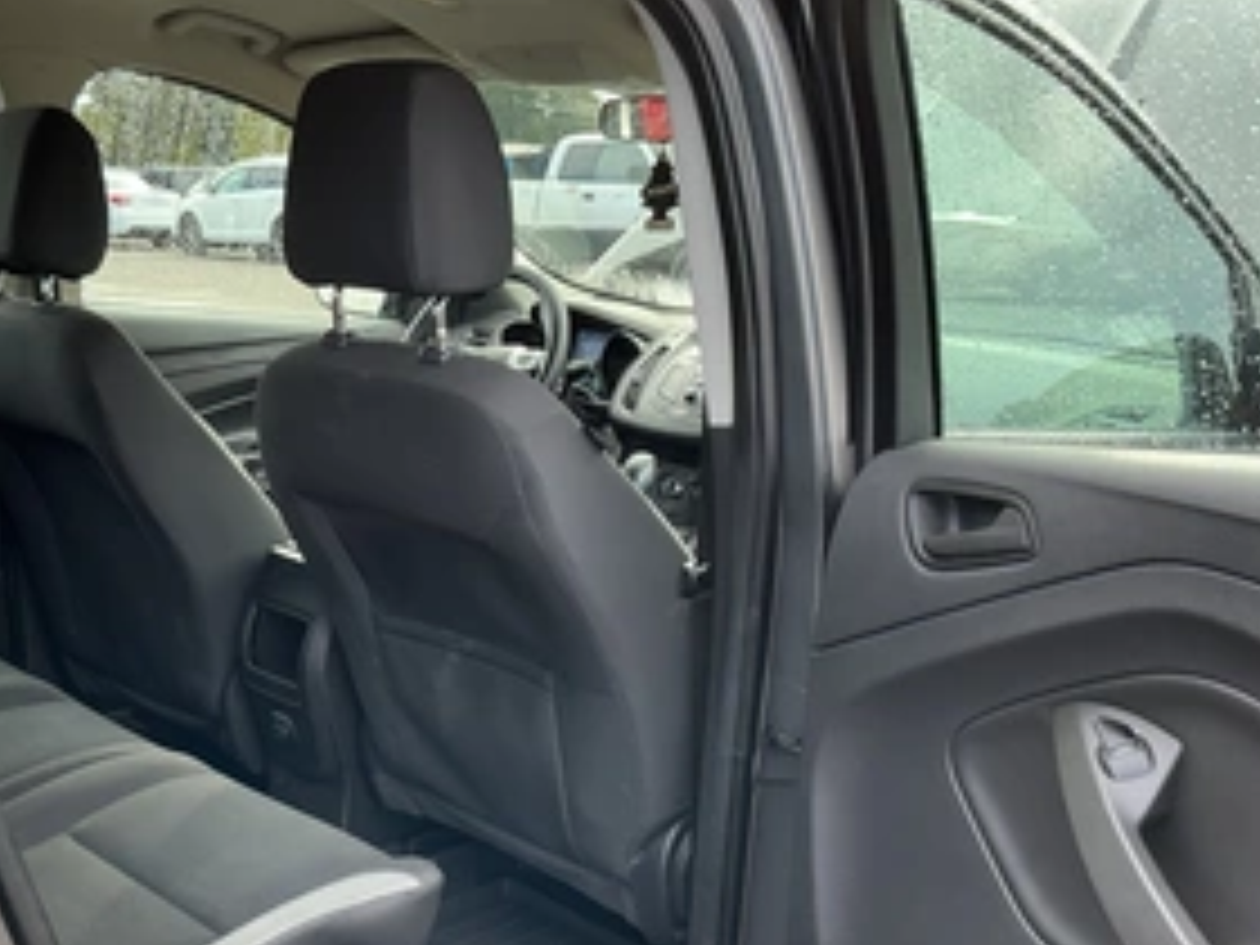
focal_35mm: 40
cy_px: 626
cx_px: 387
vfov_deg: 35.6
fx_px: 1456
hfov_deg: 45.8
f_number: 1.8
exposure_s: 1/122
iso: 40
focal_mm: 3
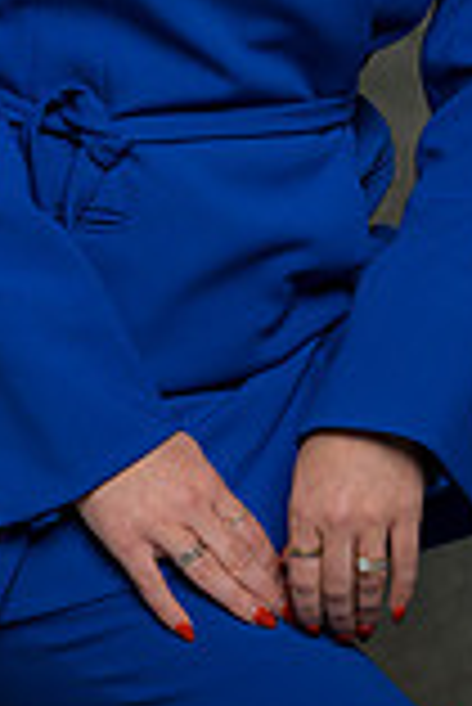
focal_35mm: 244
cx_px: 238
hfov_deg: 5.6
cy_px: -85
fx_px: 4788
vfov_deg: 8.4
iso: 125
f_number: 5
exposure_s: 1/200
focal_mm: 85
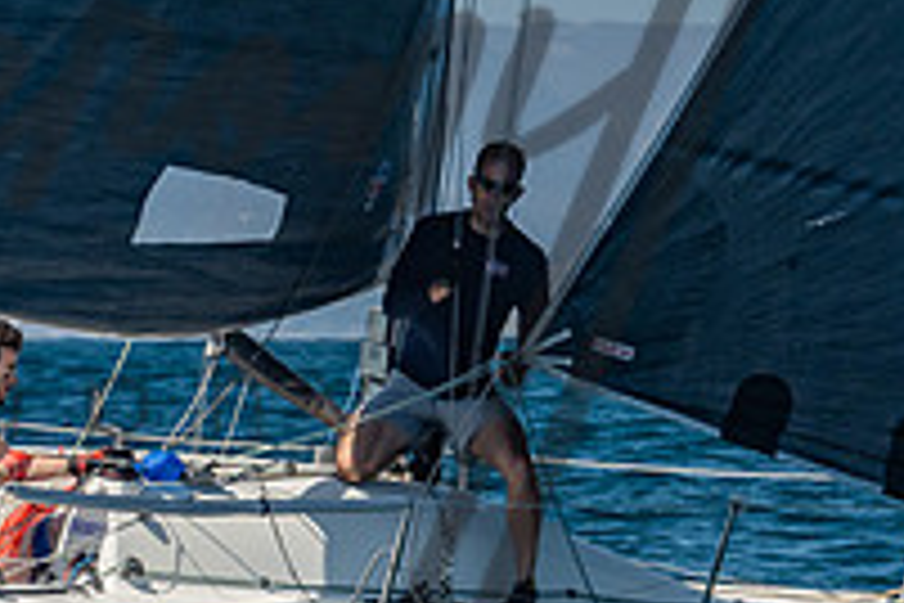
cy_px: 271
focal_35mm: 383
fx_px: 9617
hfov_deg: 5.4
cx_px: 127
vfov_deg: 3.6
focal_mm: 101
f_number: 6.3
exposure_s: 1/640
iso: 160
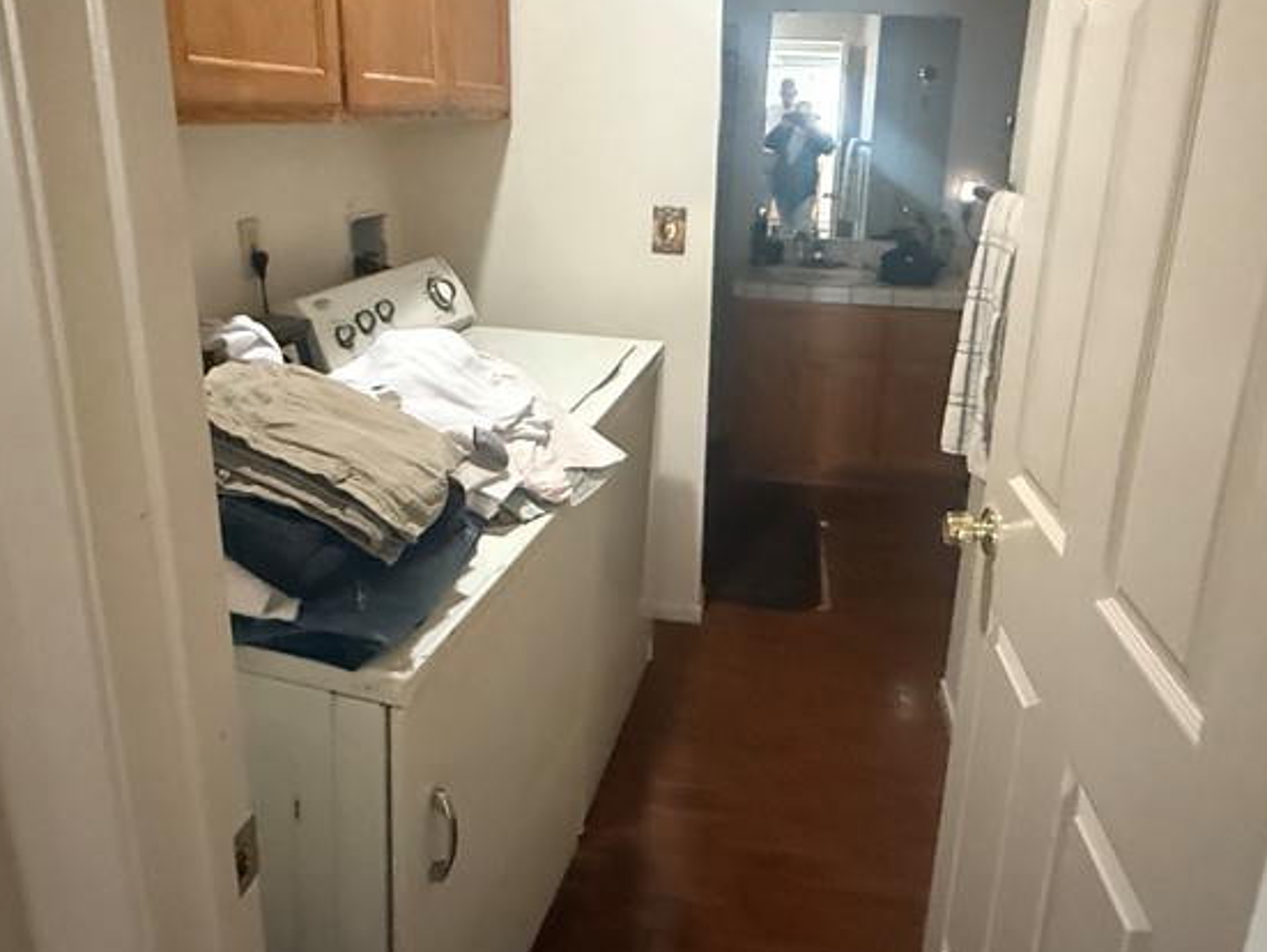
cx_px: 674
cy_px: 377
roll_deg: -1.8
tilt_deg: -15.4
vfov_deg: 52.7
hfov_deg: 67.2
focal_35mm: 26
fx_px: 952
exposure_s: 1/60
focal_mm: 2.22
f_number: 2.2
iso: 1250
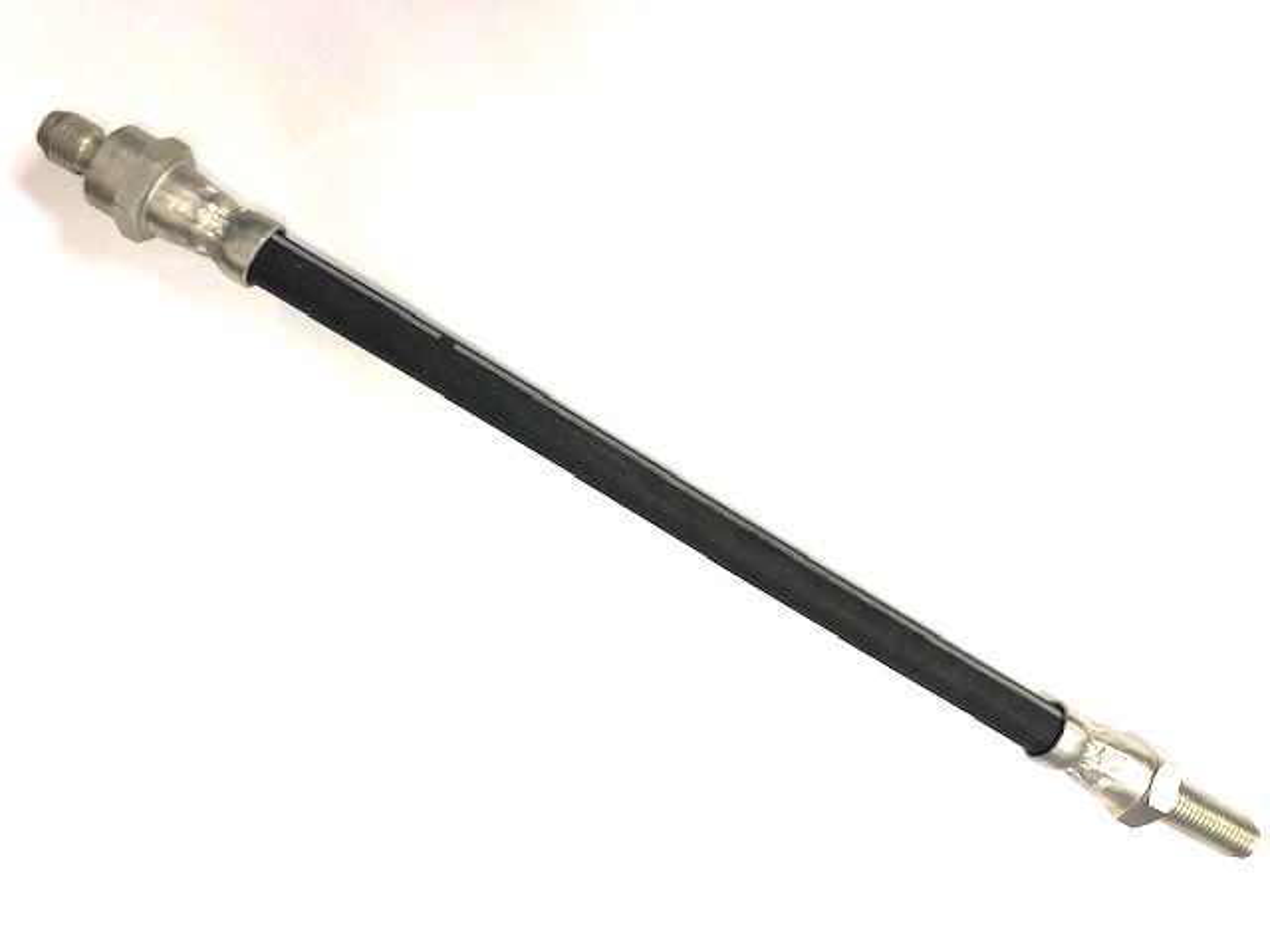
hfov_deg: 63.4
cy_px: 476
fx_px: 1027
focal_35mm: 28
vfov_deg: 49.7
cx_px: 635
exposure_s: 1/33
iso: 32
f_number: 1.8
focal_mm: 3.99
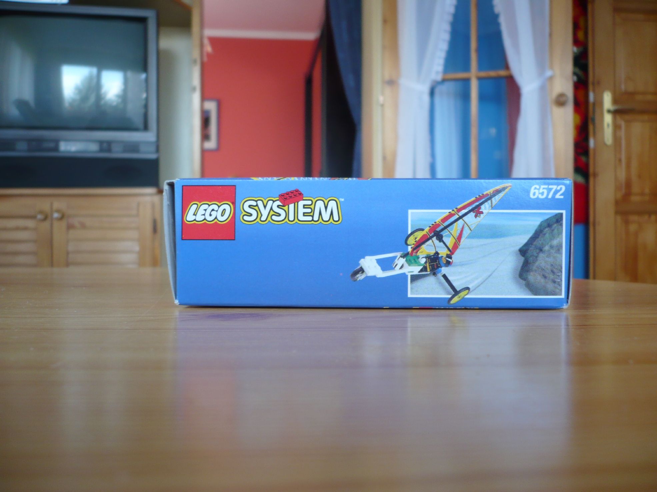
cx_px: 328
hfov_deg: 52.6
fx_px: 664
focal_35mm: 35
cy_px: 246
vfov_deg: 40.7
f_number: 2.8
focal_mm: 5.8
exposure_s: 1/25
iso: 100
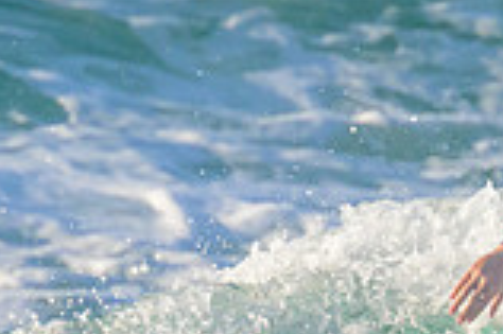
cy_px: 412
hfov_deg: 0.5
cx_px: 489
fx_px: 52899
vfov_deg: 0.4
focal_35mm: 3790
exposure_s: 1/2000
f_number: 11
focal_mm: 800
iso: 1400
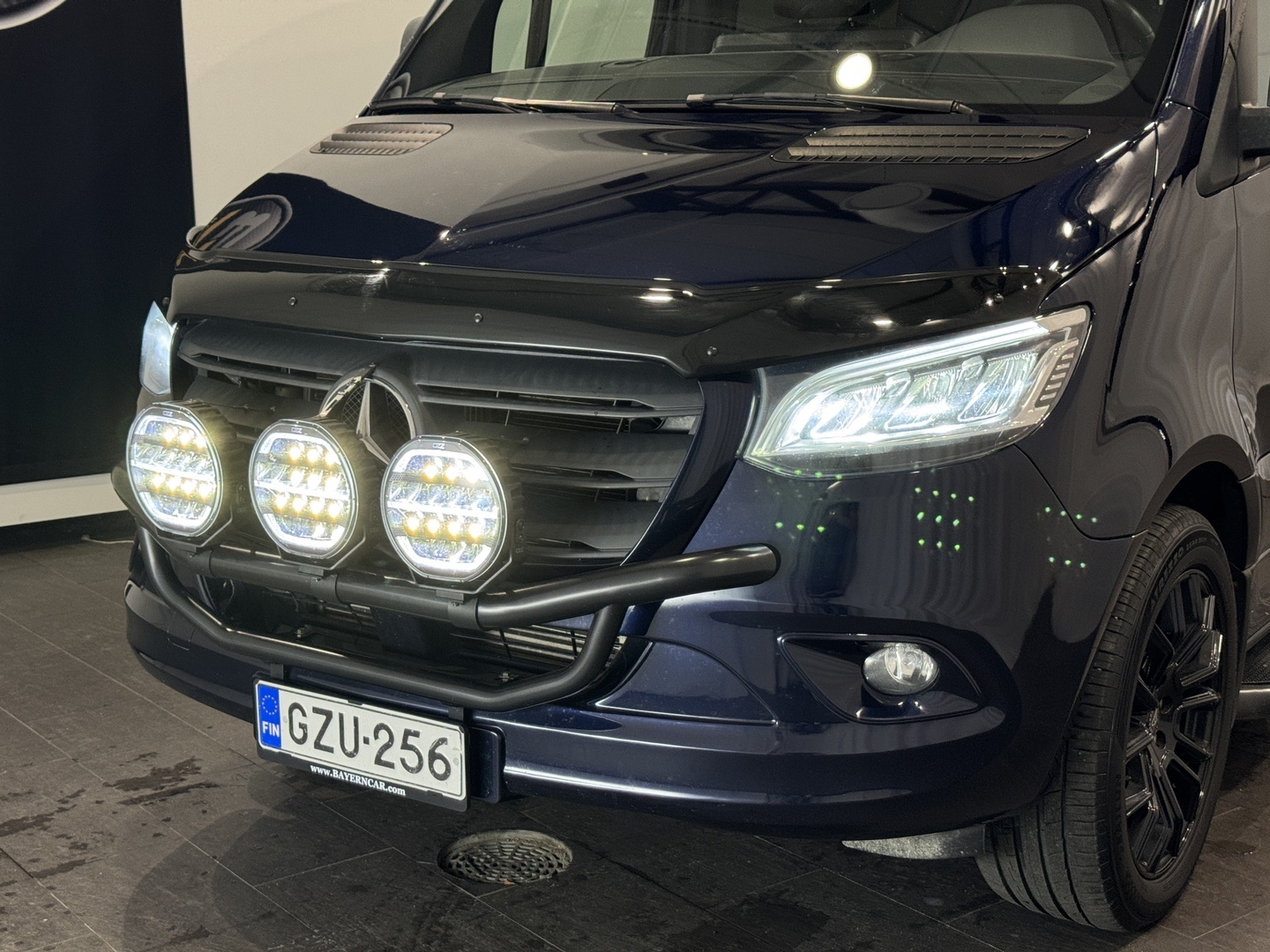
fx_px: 1761
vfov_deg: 30.3
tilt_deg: -11.9
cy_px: 476
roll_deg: -0.5
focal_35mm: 48
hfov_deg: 39.7
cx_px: 635
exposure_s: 1/100
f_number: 1.78
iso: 50
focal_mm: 6.76
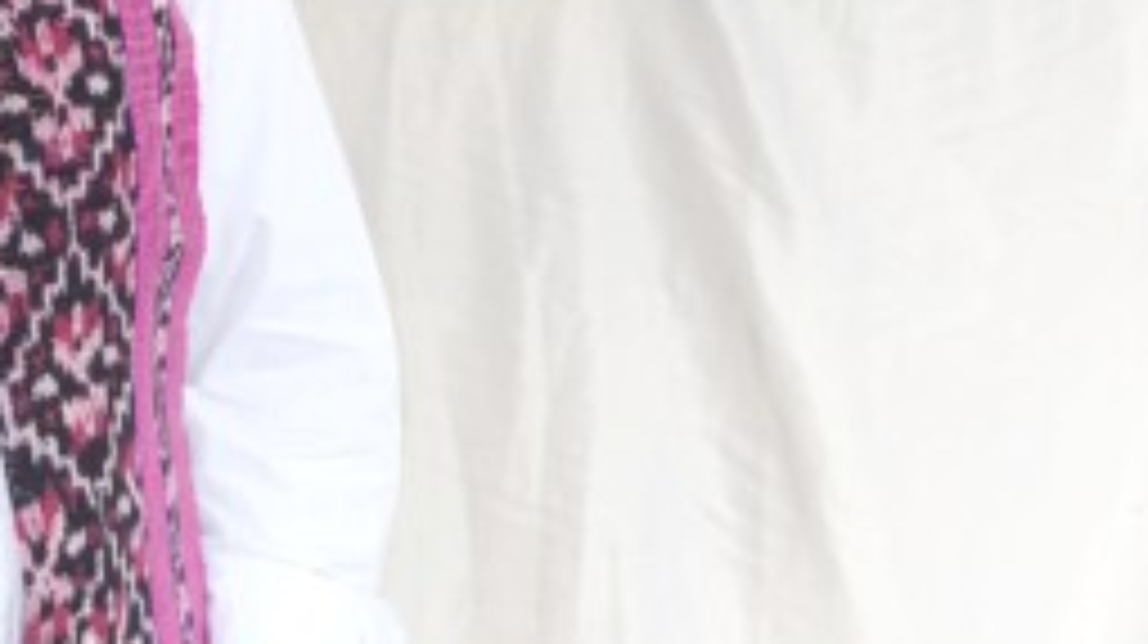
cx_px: -167
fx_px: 1947
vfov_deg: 17.2
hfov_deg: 29.1
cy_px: -284
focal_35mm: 64
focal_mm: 6.18
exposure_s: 1/99.9
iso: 160
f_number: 1.65
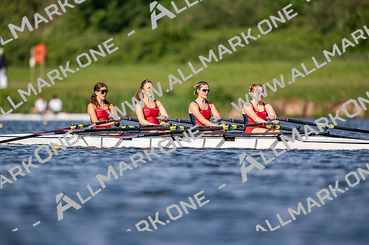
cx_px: 184
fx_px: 6148
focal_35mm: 600
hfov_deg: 3.4
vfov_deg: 2.3
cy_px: 122
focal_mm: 600
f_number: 4
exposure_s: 1/2500
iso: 200
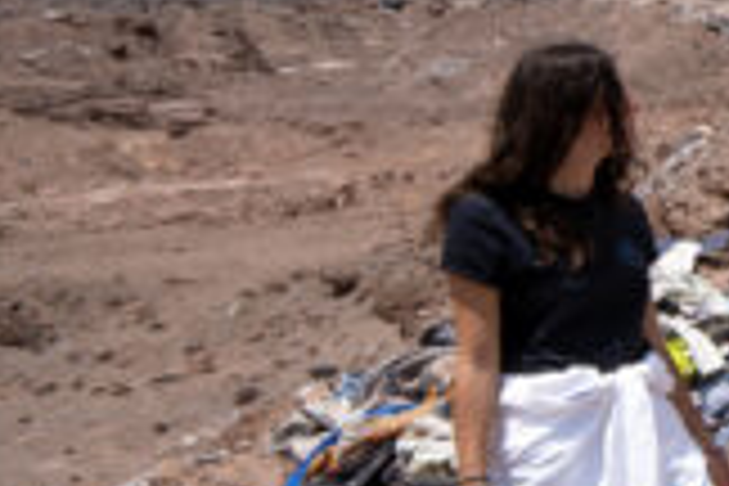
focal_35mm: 76
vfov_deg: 17.9
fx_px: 1539
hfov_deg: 16.6
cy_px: 338
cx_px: 1602
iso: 100
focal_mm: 16
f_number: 18
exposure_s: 1/100
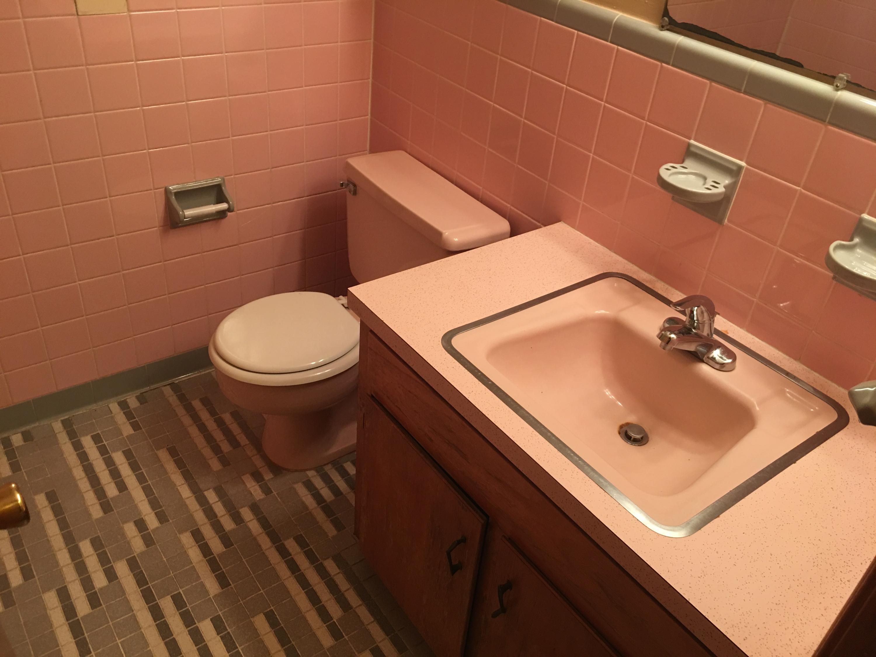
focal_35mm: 29
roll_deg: -7.5
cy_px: 328
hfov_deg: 61.7
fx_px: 734
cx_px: 438
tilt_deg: -32.9
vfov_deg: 48.2
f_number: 2.2
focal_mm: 4.15
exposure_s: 1/15
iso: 50
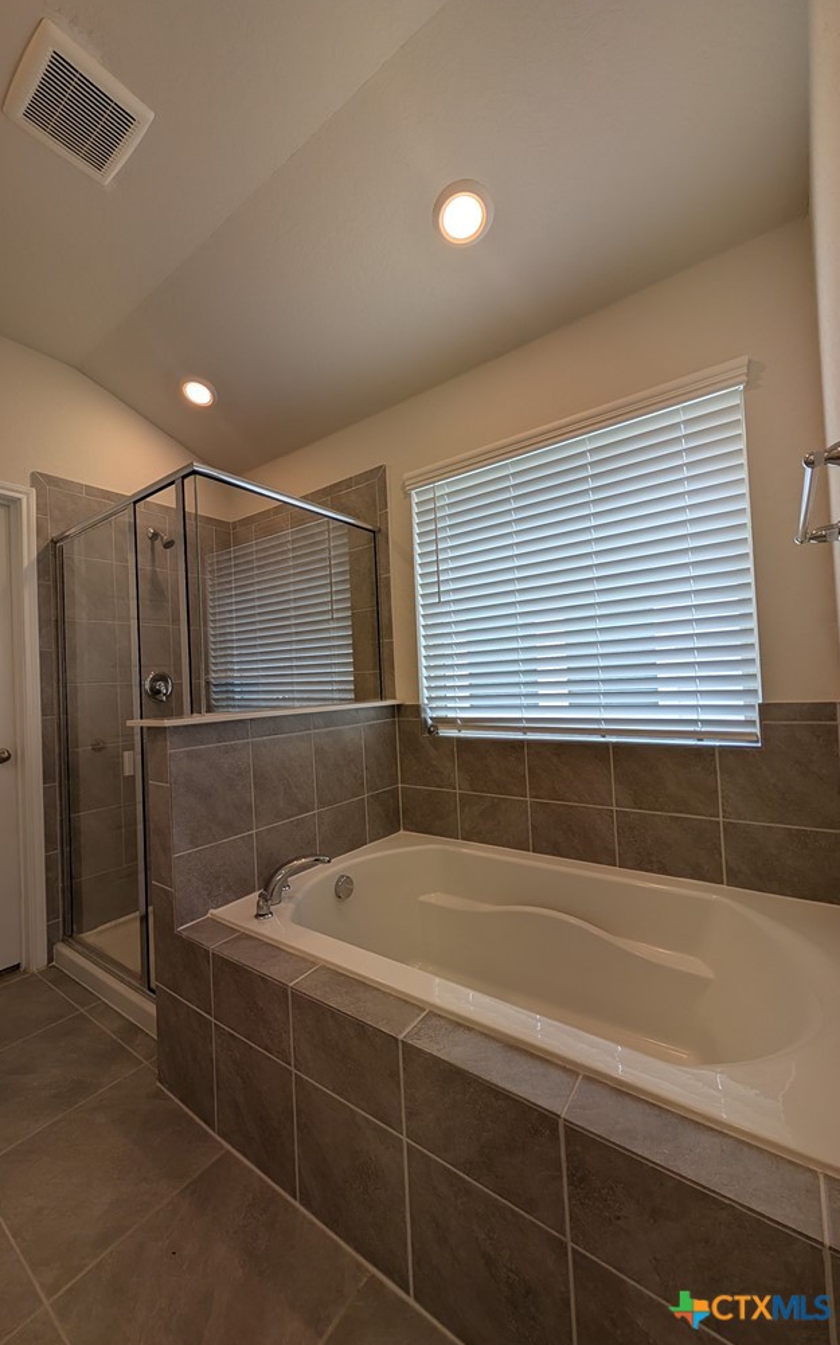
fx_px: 477
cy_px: 670
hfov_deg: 82.0
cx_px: 346
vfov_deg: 109.4
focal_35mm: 13
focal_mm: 2.02
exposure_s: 1/234
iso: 46
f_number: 1.7
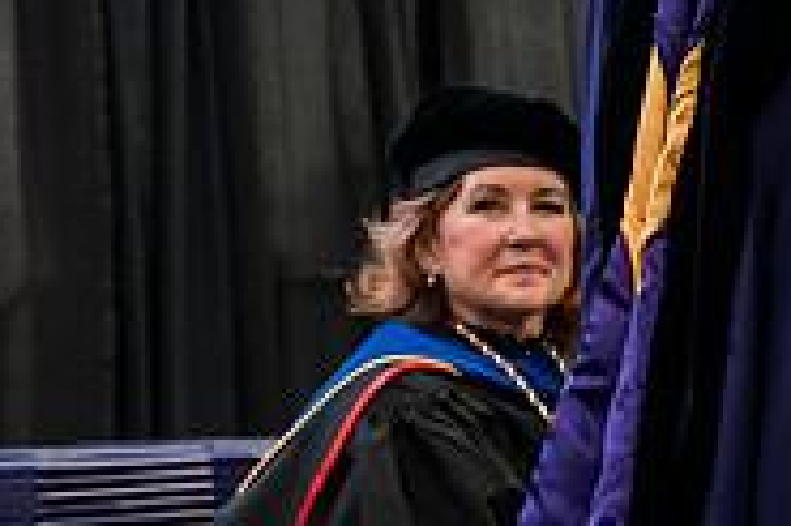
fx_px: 5927
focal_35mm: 270
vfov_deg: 5.1
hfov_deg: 7.5
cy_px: -152
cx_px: 1077
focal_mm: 86
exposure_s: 1/200
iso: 4000
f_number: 4.5
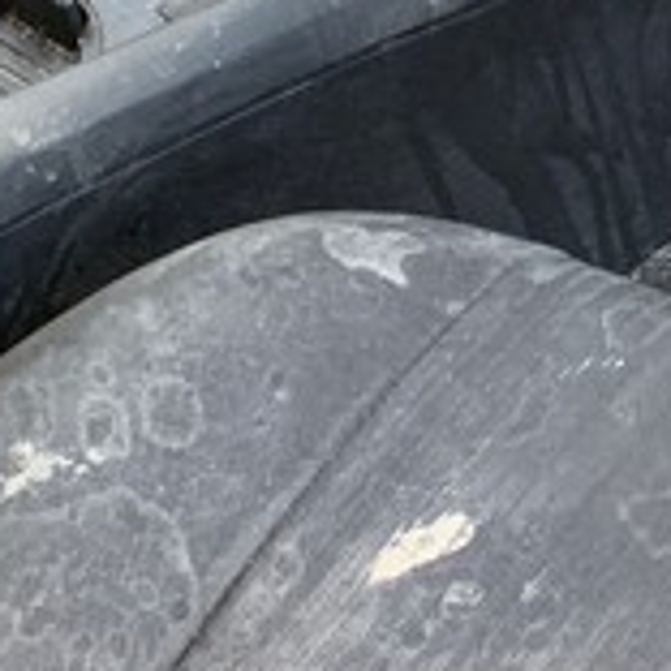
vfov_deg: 11.3
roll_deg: +3.5
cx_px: 714
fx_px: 3224
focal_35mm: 147
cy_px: -413
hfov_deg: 11.7
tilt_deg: -32.5
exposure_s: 1/121
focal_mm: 4.25
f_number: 1.8
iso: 100
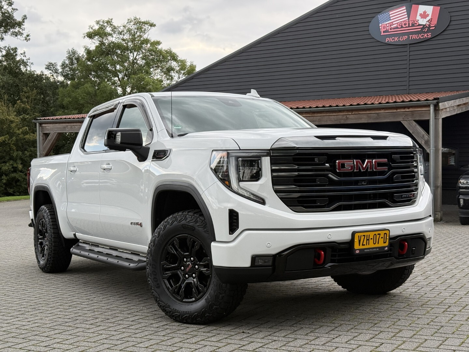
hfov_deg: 39.7
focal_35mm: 48
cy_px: 176
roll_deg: +0.0
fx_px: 650
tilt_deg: -0.6
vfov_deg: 30.3
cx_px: 234
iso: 64
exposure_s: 1/786
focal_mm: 6.76
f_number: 1.78
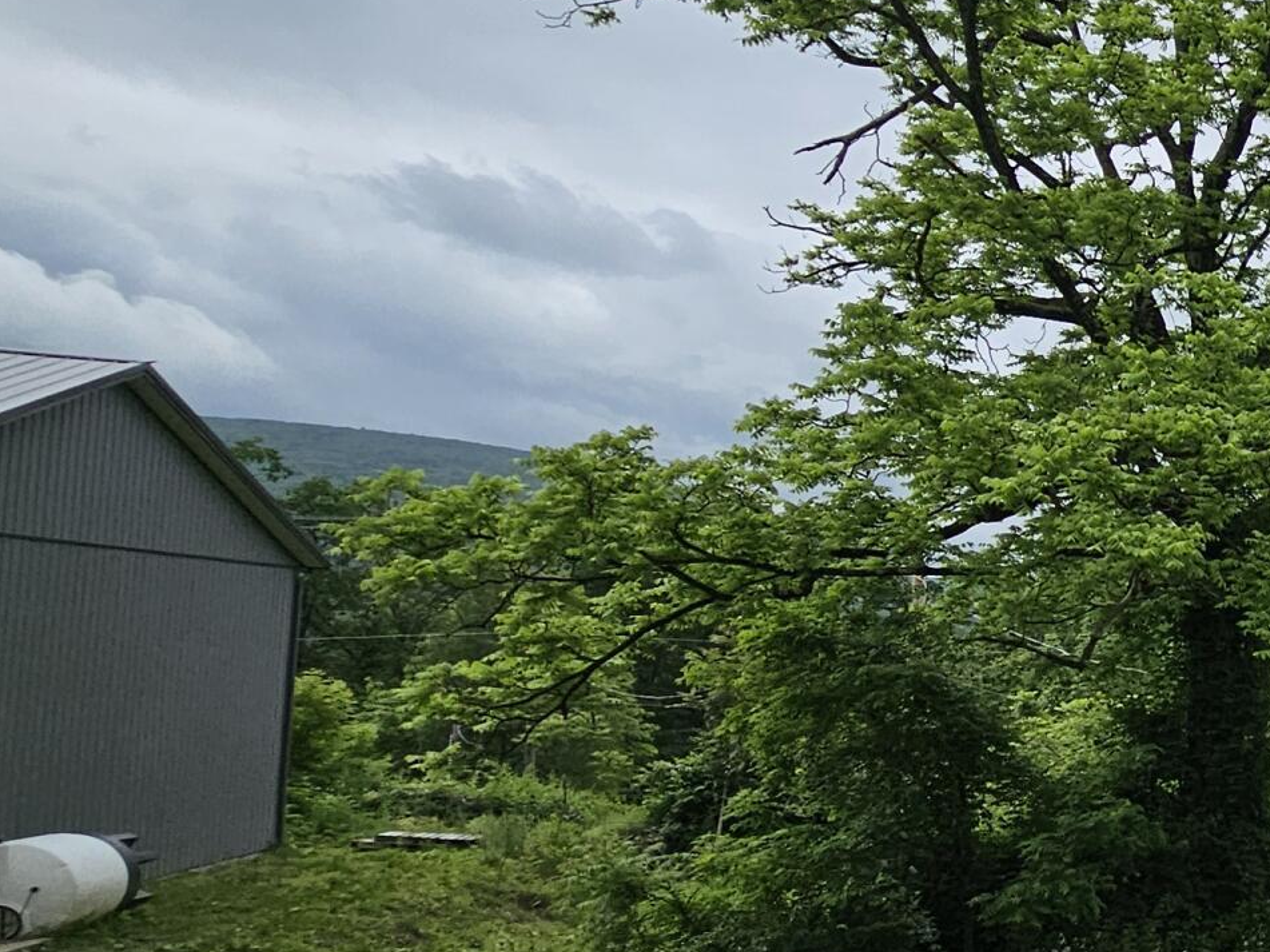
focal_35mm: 41
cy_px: 652
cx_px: 1892
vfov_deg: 34.7
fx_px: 1504
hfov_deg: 29.0
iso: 50
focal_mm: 2.2
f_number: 2.2
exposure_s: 1/4373
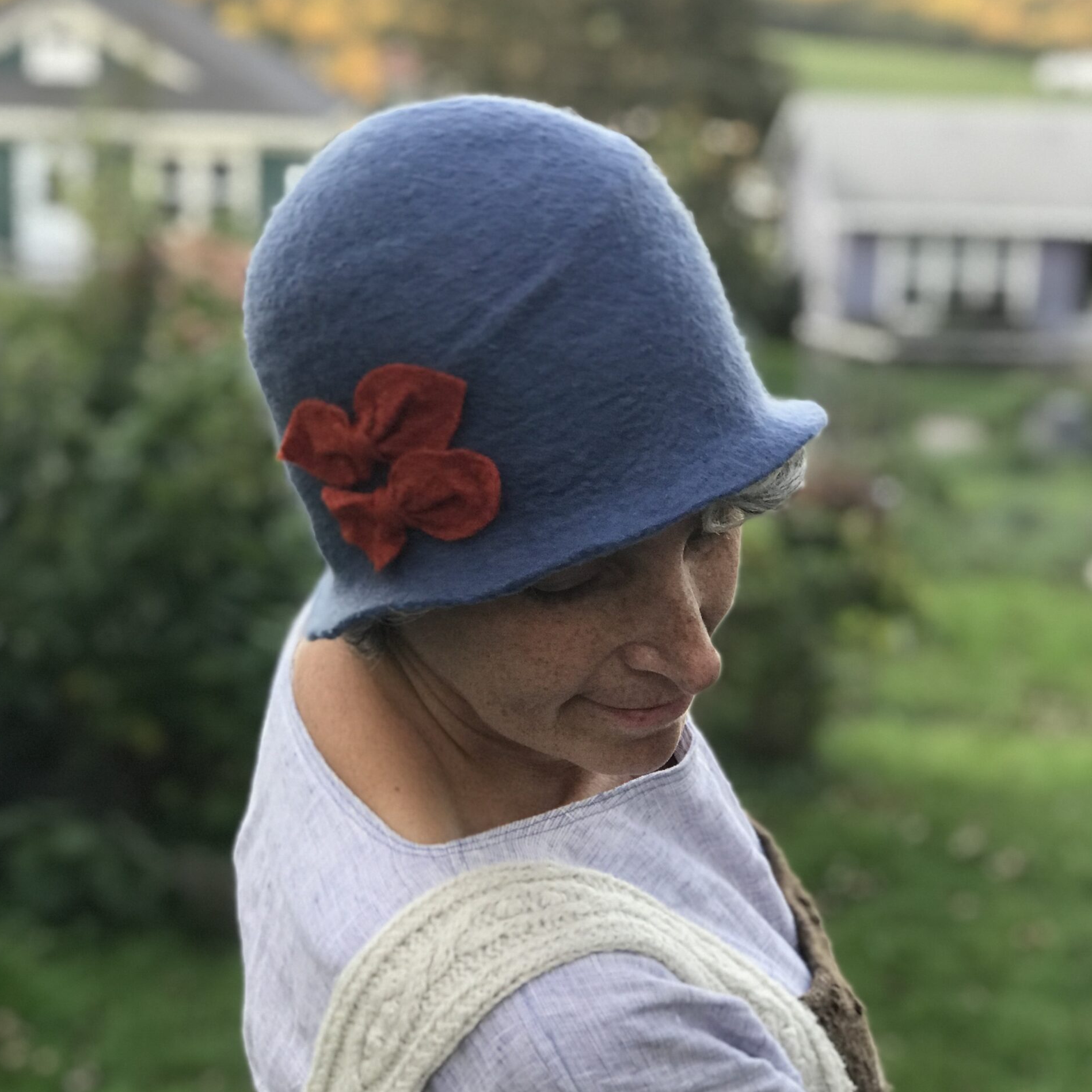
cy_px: 615
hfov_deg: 25.4
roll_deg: -1.9
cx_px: 546
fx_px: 2427
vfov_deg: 25.3
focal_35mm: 68
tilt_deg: -13.4
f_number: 2.8
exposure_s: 1/60
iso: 80
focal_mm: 6.6
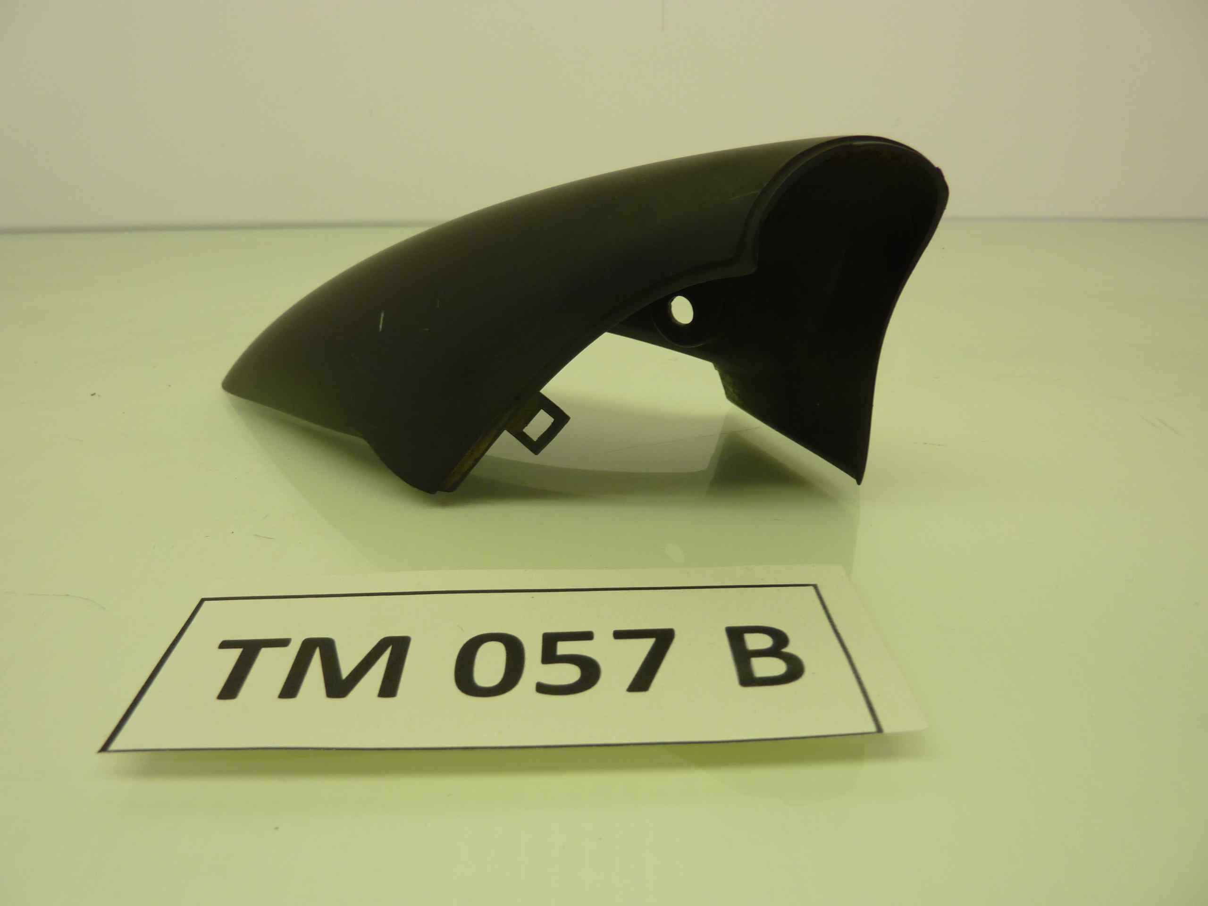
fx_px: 872
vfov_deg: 54.9
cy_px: 453
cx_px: 604
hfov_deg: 69.4
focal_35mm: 25
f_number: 3.3
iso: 80
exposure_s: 1/50
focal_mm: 4.1
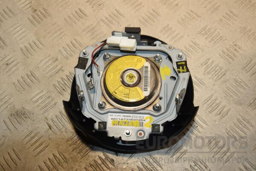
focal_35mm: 42
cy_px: 86
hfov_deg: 46.4
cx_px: 128
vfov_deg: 31.9
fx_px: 299
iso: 800
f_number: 9
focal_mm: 28
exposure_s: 1/200
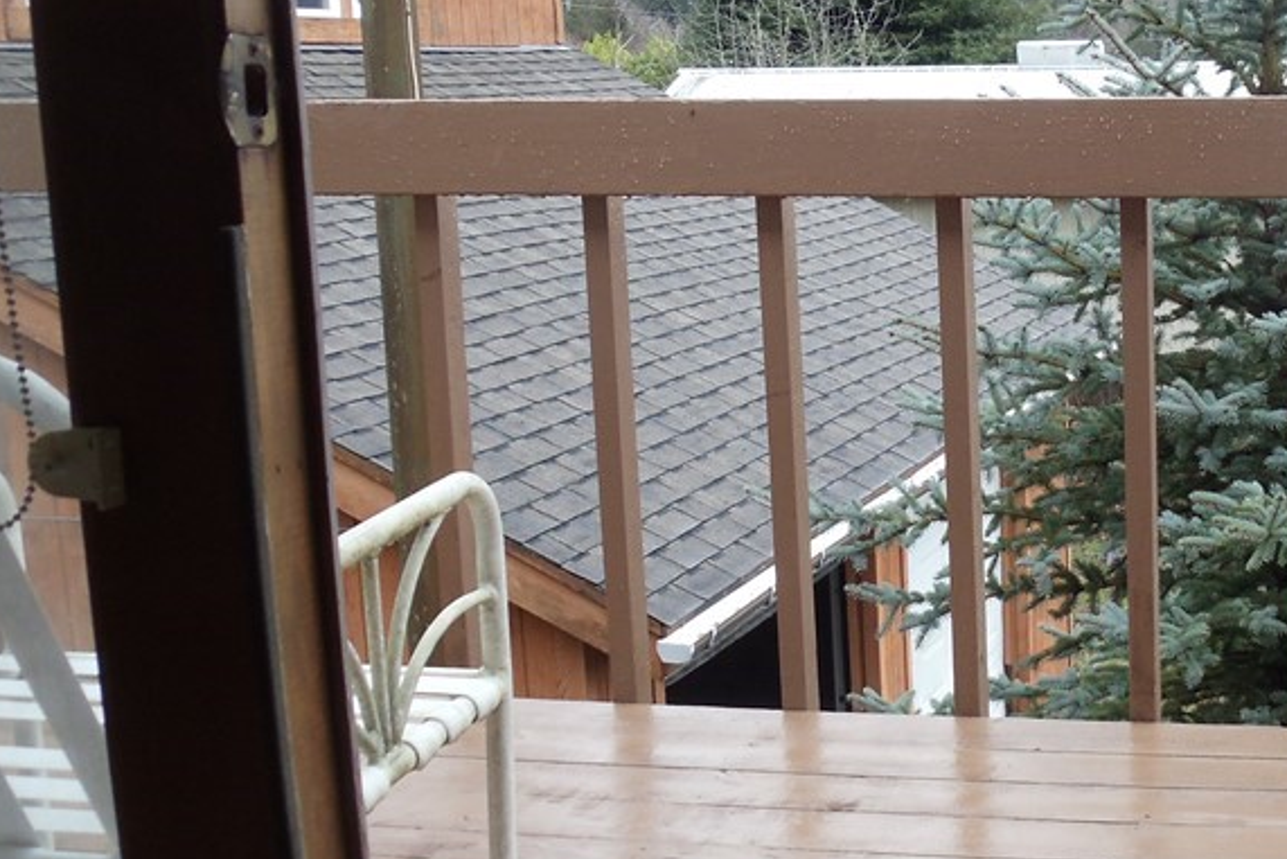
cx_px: 1134
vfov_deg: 16.7
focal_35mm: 82
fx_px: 2932
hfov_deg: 24.1
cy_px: 487
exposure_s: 1/80
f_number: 3.5
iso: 100
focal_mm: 6
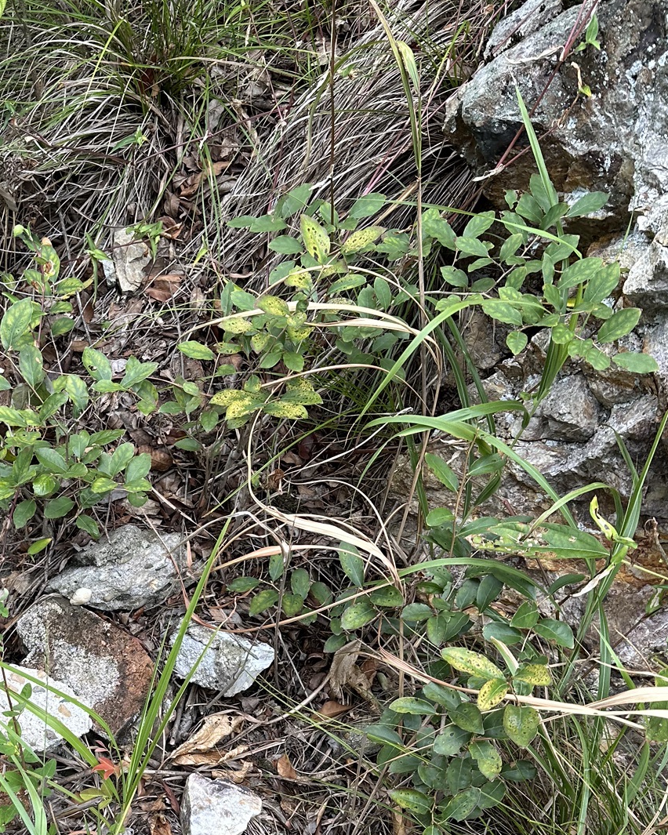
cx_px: 132
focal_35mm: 44
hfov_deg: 33.2
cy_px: 635
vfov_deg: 40.7
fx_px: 1087
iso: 80
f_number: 1.78
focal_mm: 6.86
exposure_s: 1/415
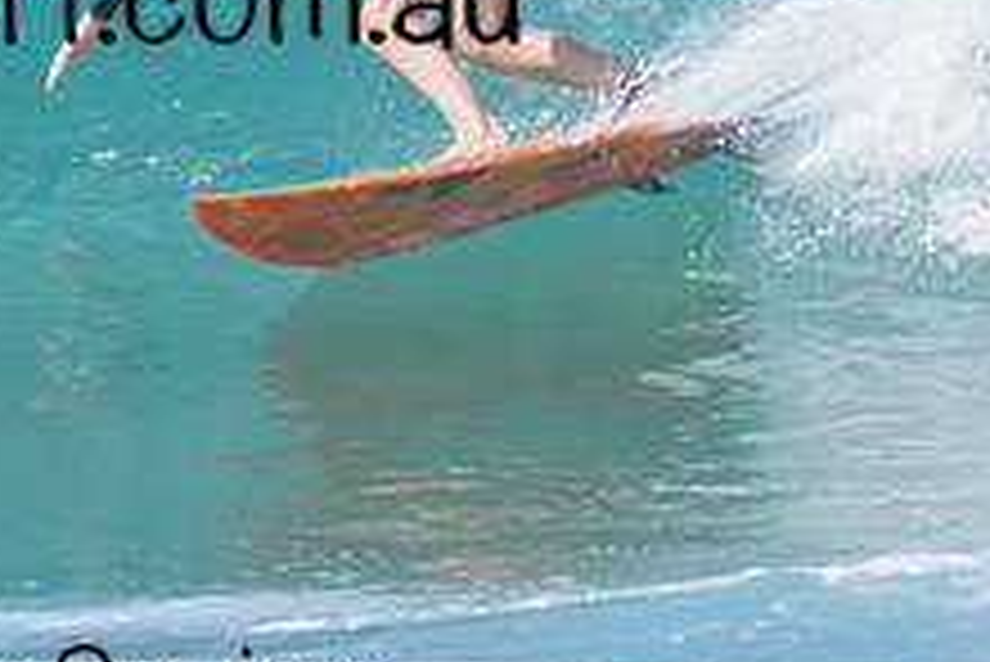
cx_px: 45
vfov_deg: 0.6
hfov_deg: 0.9
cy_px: -61
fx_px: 61721
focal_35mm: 2243
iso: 1100
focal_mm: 850
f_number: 11
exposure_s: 1/2000
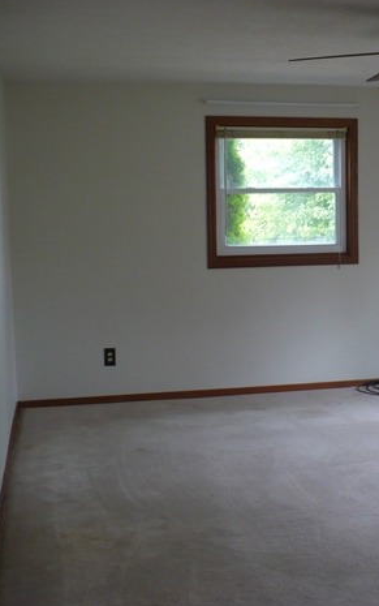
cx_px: 391
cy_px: 298
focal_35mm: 54
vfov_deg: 37.5
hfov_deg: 22.9
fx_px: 892
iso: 200
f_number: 2.8
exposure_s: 1/30
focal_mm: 6.1
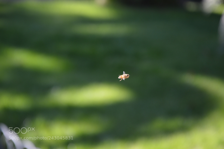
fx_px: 979
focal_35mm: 158
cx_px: 112
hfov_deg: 13.1
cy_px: 74
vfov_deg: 8.7
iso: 200
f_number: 5.6
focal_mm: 105
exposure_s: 1/125
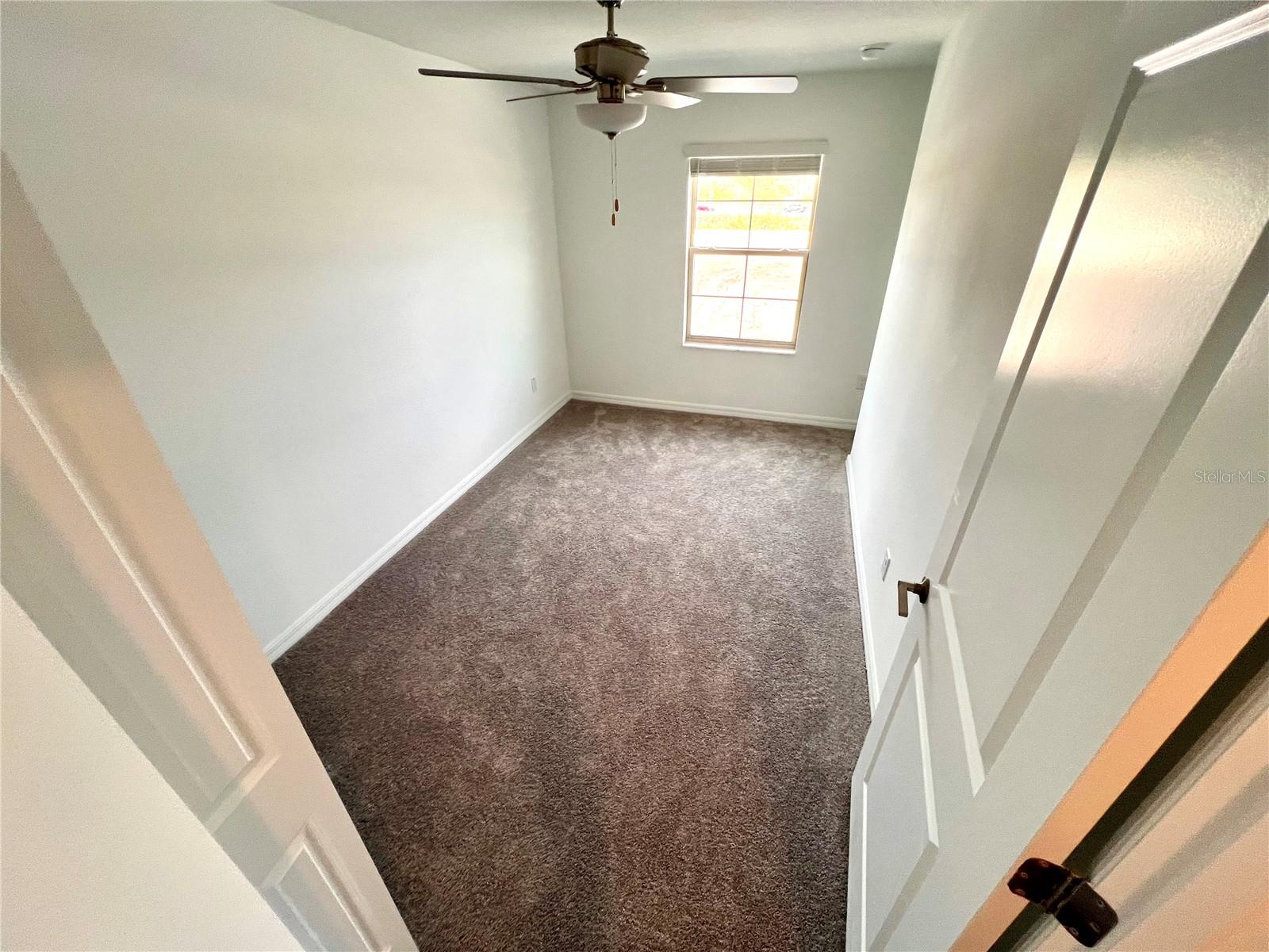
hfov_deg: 106.2
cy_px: 476
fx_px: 477
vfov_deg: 89.9
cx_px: 634
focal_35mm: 13
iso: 100
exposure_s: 1/120
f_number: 1.8
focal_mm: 1.57
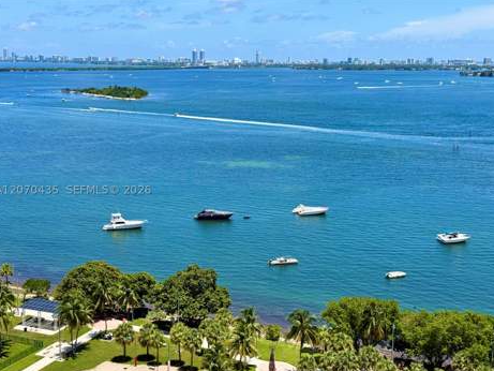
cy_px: 190
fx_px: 714
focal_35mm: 50
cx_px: 250
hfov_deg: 38.2
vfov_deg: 29.1
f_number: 1.78
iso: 64
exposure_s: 1/3891
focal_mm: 6.76
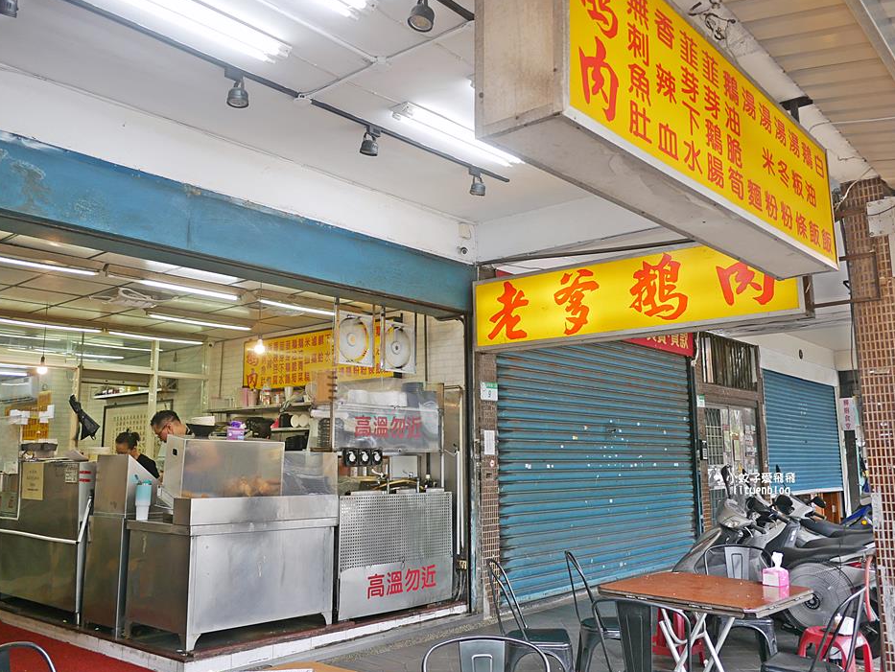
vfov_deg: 46.8
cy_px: 324
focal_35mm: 30
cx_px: 436
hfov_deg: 59.9
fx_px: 776
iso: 200
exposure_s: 1/100
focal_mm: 14
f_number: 2.5
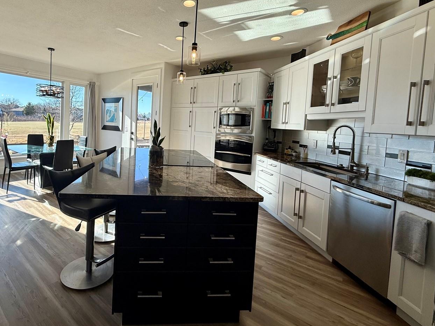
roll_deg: -2.3
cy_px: 134
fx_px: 226
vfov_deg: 71.0
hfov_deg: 86.6
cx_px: 173
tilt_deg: -1.8
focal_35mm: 18
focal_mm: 2.22
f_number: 2.2
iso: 64
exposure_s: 1/372
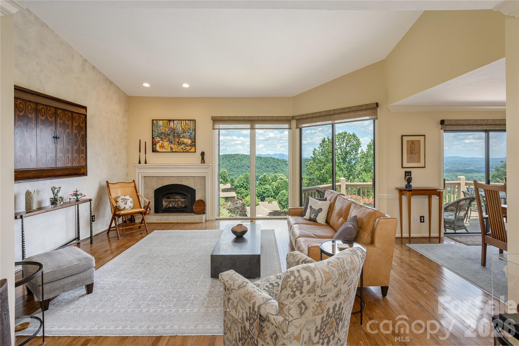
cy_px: 173
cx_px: 260
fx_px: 245
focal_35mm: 17
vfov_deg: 70.5
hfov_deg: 93.2
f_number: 7.1
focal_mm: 17
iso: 320
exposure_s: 1/80
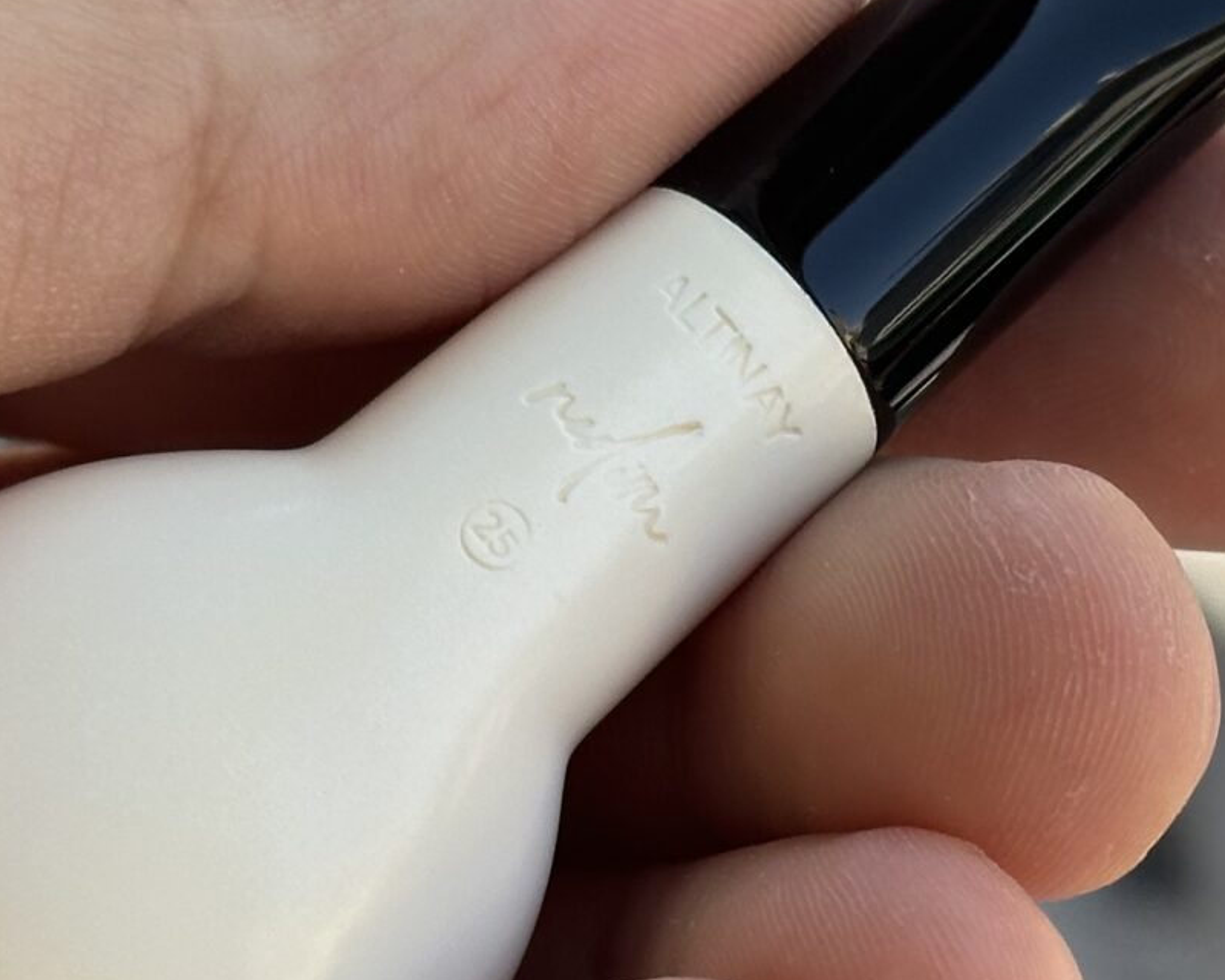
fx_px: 5438
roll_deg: -3.5
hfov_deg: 12.8
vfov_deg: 10.3
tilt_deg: -24.7
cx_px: 877
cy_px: 473
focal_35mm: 150
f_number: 1.78
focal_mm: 6.86
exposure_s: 1/911
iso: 64
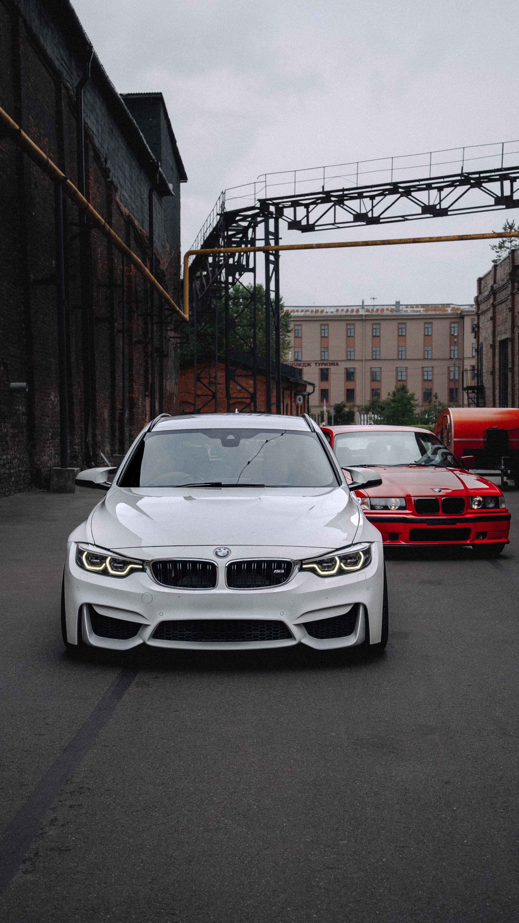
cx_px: 257
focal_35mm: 60
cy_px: 460
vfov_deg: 34.9
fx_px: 1468
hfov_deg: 20.0
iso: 200
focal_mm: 57
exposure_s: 1/250
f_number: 7.1
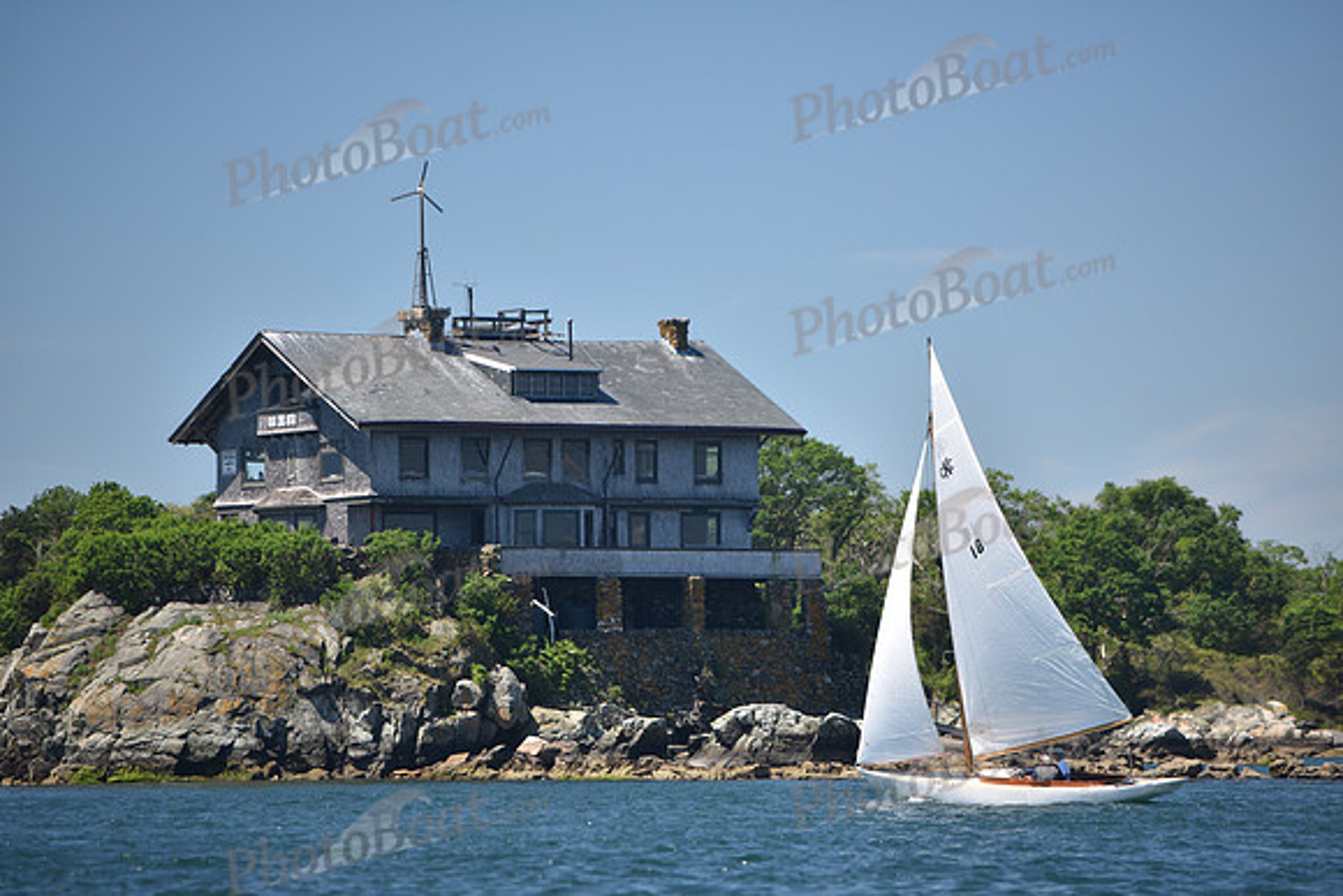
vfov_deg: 7.2
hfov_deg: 10.8
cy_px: 448
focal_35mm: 190
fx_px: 7089
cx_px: 672
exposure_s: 1/1000
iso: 200
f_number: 3.2
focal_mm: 190
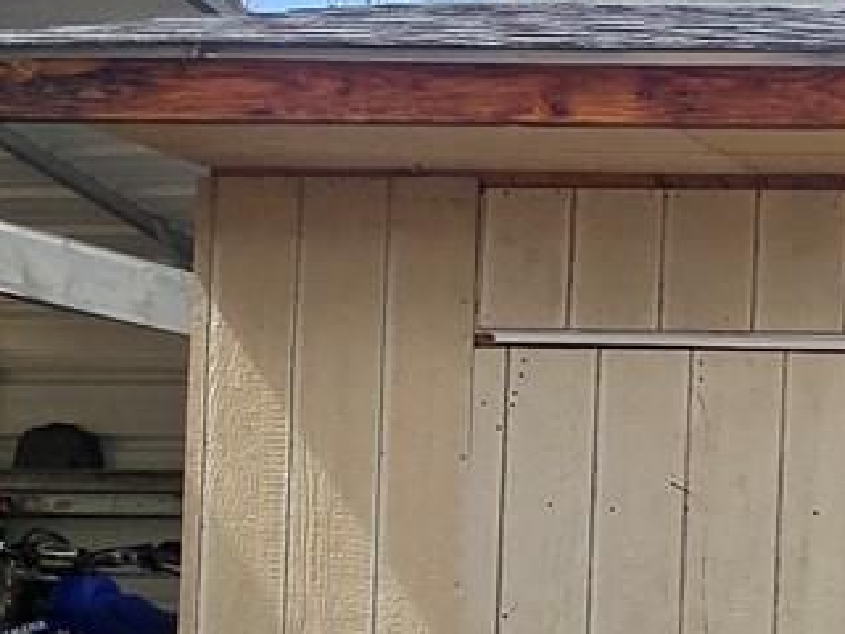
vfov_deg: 22.0
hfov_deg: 21.3
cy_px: 579
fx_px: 1587
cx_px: 1468
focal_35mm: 65
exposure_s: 1/1192
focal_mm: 2.2
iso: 50
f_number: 2.2
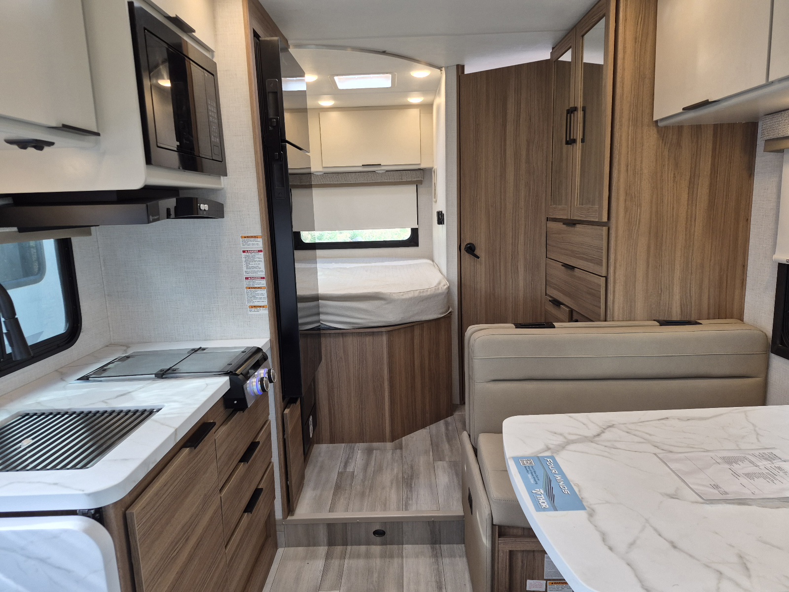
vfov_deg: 58.9
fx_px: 524
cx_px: 394
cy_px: 296
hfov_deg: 73.9
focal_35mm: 23
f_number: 1.8
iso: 100
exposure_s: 1/182
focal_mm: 5.4
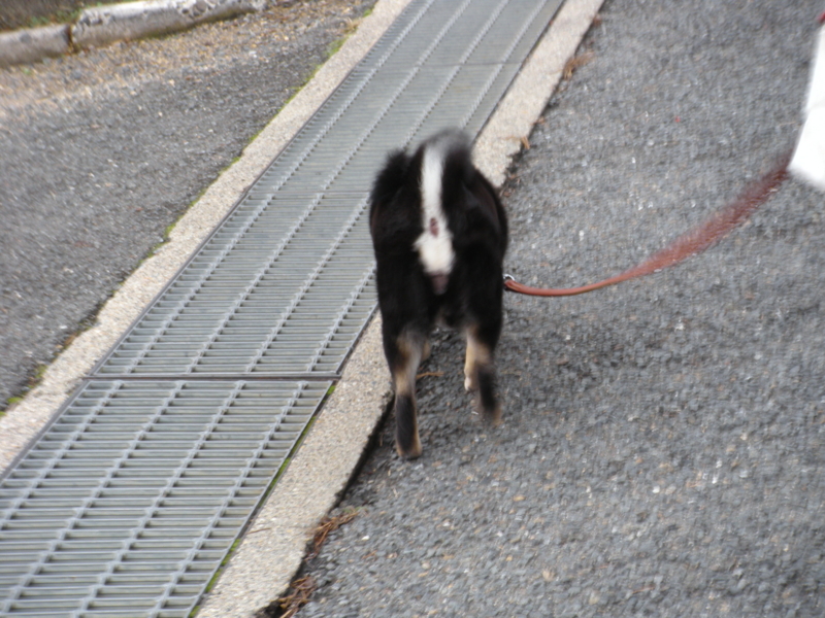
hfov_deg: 17.3
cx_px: 412
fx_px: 2717
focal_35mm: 114
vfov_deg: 13.0
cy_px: 309
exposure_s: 1/20
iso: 64
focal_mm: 19
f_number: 4.8
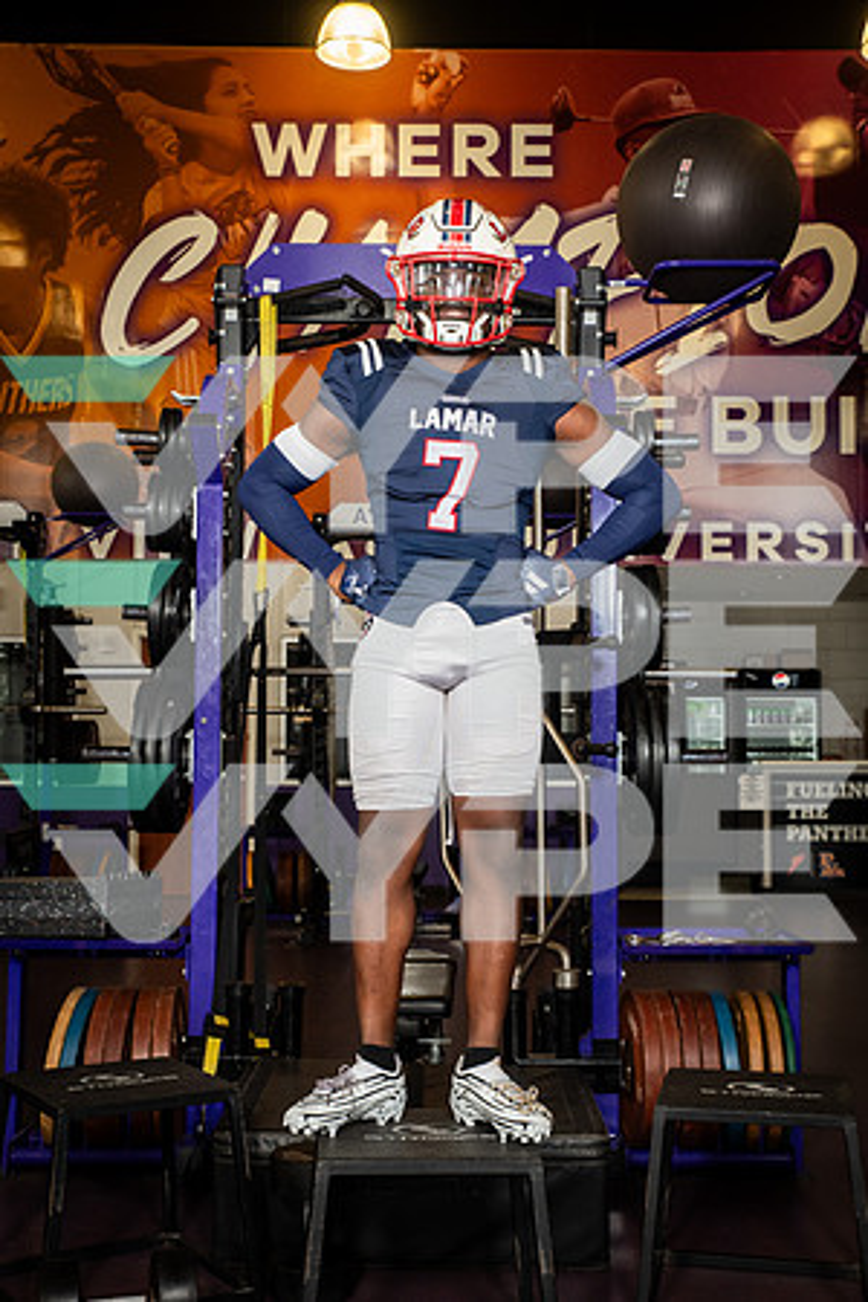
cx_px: 434
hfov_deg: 30.5
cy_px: 651
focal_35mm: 44
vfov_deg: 44.5
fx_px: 1591
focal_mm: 44
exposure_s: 1/250
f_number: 7.1
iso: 800
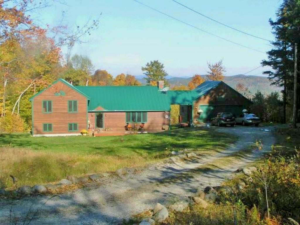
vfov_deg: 27.0
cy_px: 112
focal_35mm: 54
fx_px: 468
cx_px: 150
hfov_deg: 35.5
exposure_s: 1/400
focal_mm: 8.3
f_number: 5
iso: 50
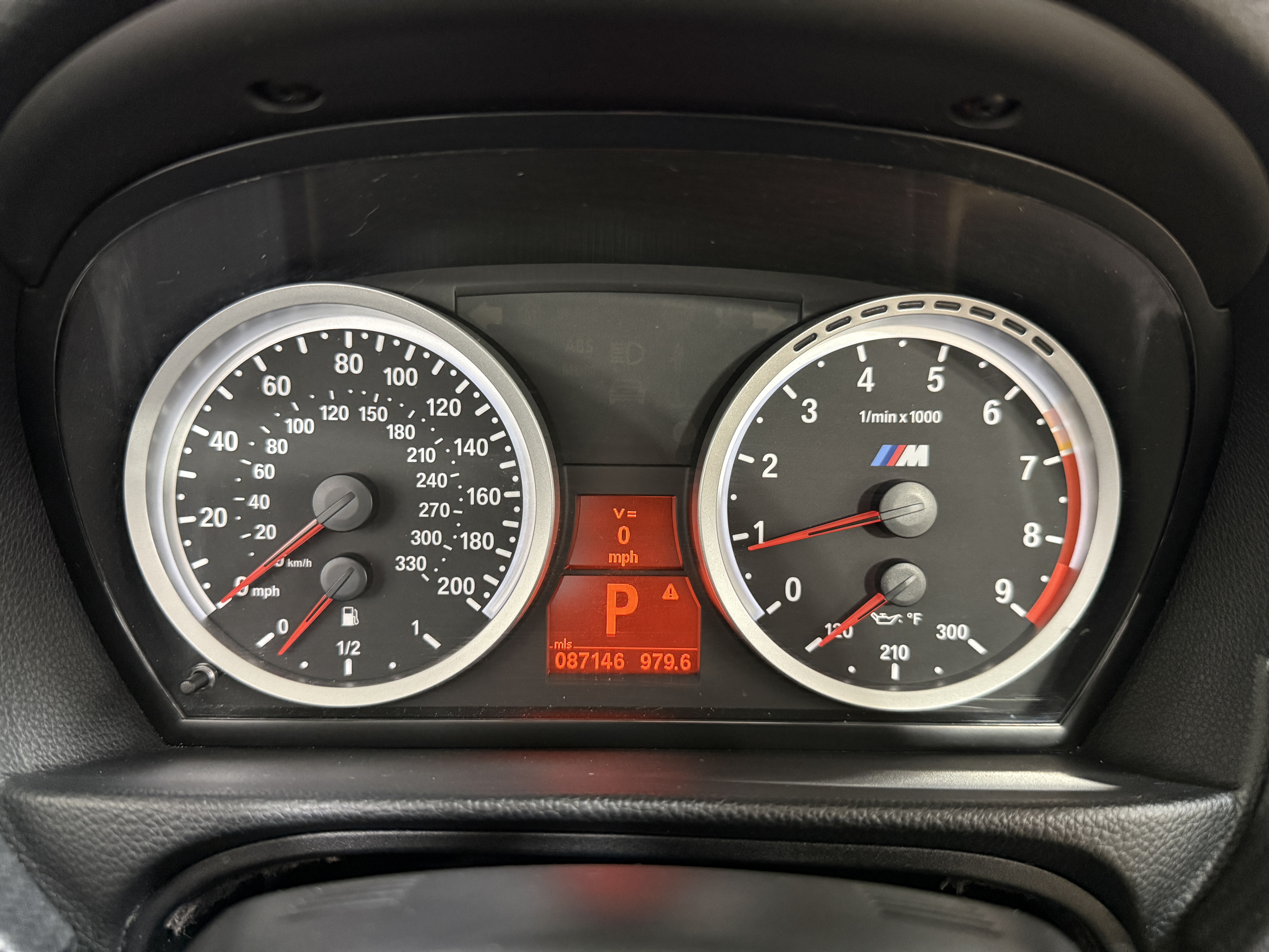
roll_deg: -0.5
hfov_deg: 71.6
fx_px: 880
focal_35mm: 24
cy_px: 476
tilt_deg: -17.8
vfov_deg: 56.8
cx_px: 634
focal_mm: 6.76
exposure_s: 1/47
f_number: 1.78
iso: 800
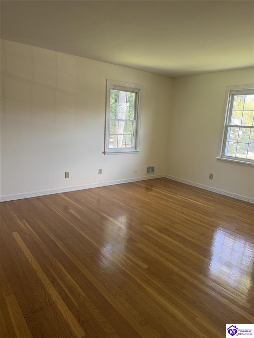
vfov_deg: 71.6
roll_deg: -3.6
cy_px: 169
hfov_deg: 56.8
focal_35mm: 24
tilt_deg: -10.1
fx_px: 235
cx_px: 127
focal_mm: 6.76
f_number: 1.78
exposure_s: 1/121
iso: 125
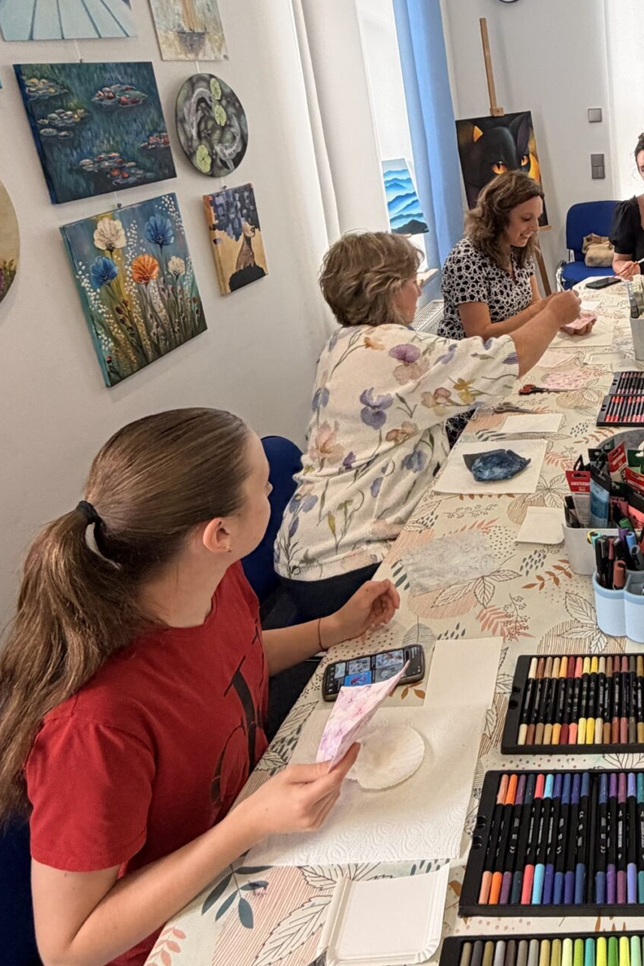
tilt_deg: -18.6
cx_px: 605
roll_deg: +2.9
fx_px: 778
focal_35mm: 29
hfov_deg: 40.7
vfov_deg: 62.3
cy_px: 332
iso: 200
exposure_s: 1/121
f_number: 2.2
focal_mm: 2.22
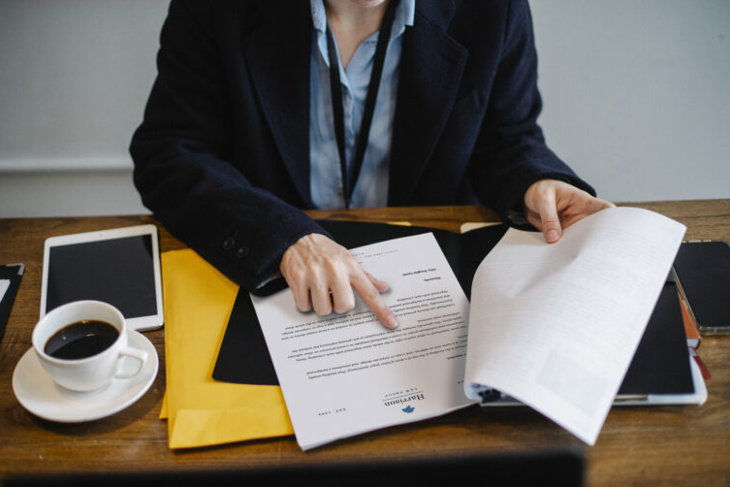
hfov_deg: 38.9
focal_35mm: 51
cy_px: 244
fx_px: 1034
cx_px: 363
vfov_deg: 26.5
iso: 2000
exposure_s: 1/1600
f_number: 2
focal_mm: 50
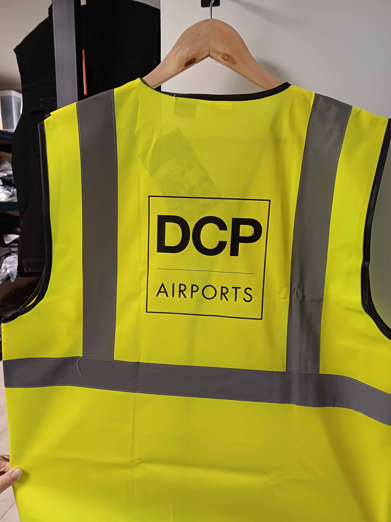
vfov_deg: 69.4
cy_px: 261
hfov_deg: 54.9
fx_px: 377
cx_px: 196
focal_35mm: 25
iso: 250
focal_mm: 4.65
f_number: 1.8
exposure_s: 1/33
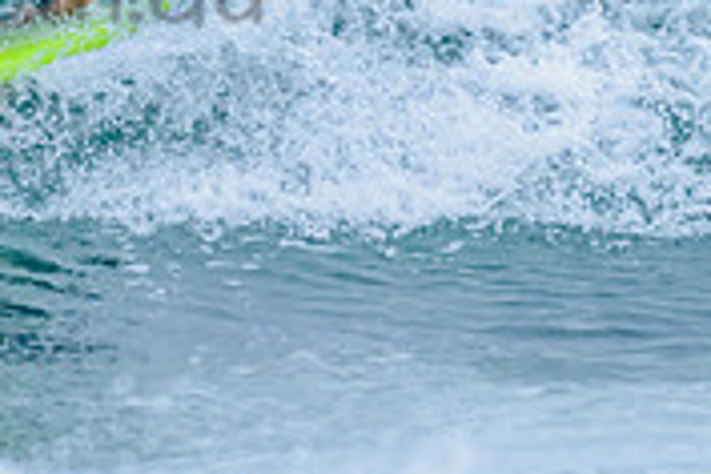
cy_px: -233
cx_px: 92
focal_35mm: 2052
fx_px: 40524
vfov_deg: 0.7
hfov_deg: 1.0
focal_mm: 500
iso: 800
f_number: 5.6
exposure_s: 1/2000
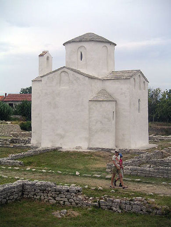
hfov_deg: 27.0
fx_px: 356
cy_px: 114
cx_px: 86
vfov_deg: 35.5
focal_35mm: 54
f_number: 6.7
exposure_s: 1/180
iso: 50
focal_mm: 8.4
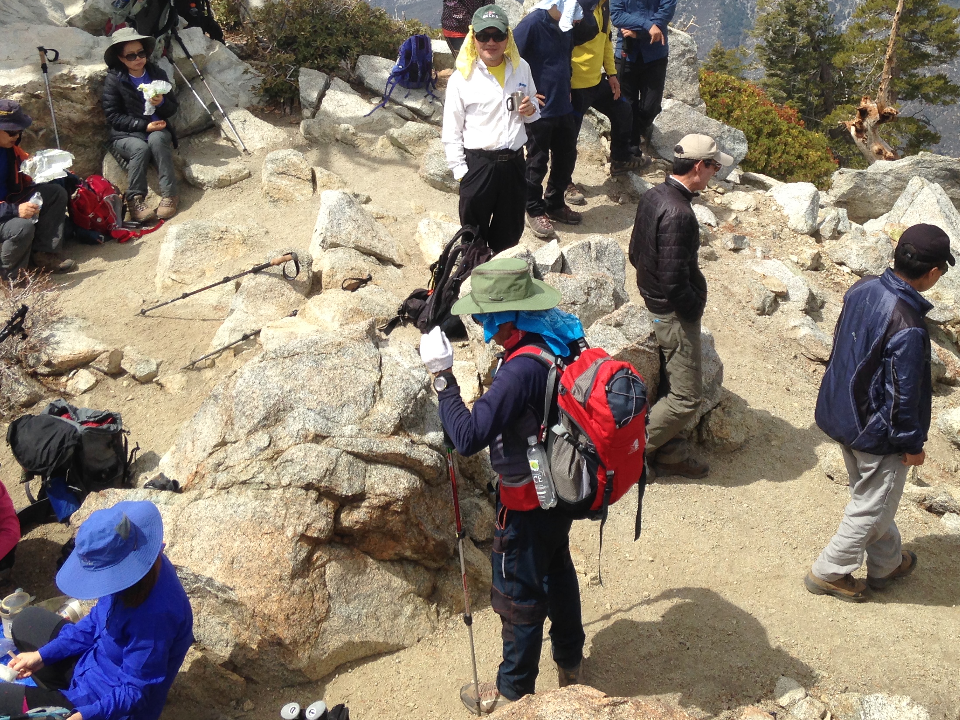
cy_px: 231
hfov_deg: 38.8
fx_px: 1359
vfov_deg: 29.4
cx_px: 552
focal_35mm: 49
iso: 50
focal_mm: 4.12
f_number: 2.4
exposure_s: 1/1506
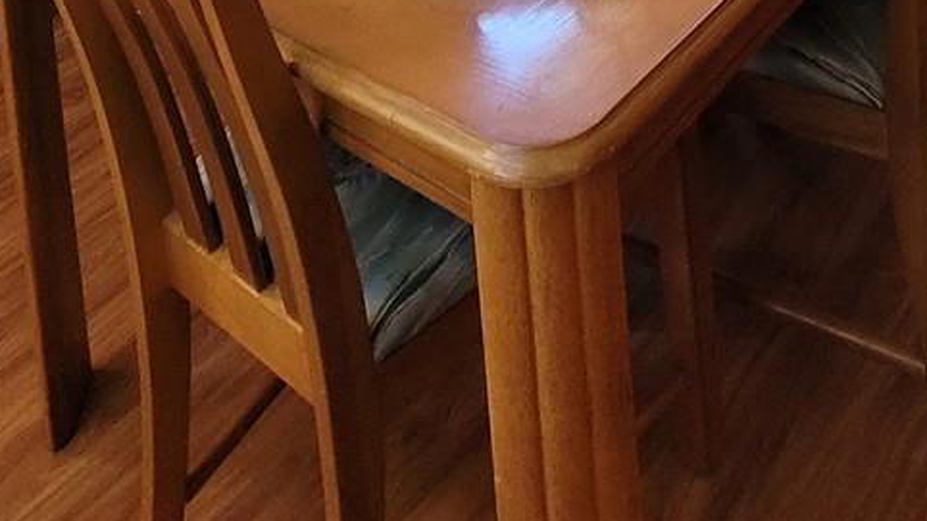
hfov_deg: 43.2
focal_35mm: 47
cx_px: 602
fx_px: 1155
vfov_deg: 16.4
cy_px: -625
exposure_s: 1/60
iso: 200
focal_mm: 1.74
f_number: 2.2
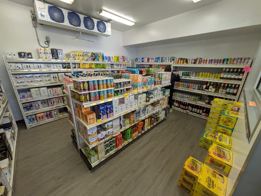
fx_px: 106
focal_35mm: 14
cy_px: 98
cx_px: 130
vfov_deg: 85.7
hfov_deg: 102.0
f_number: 2.2
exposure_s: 1/120
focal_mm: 1.83
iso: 409
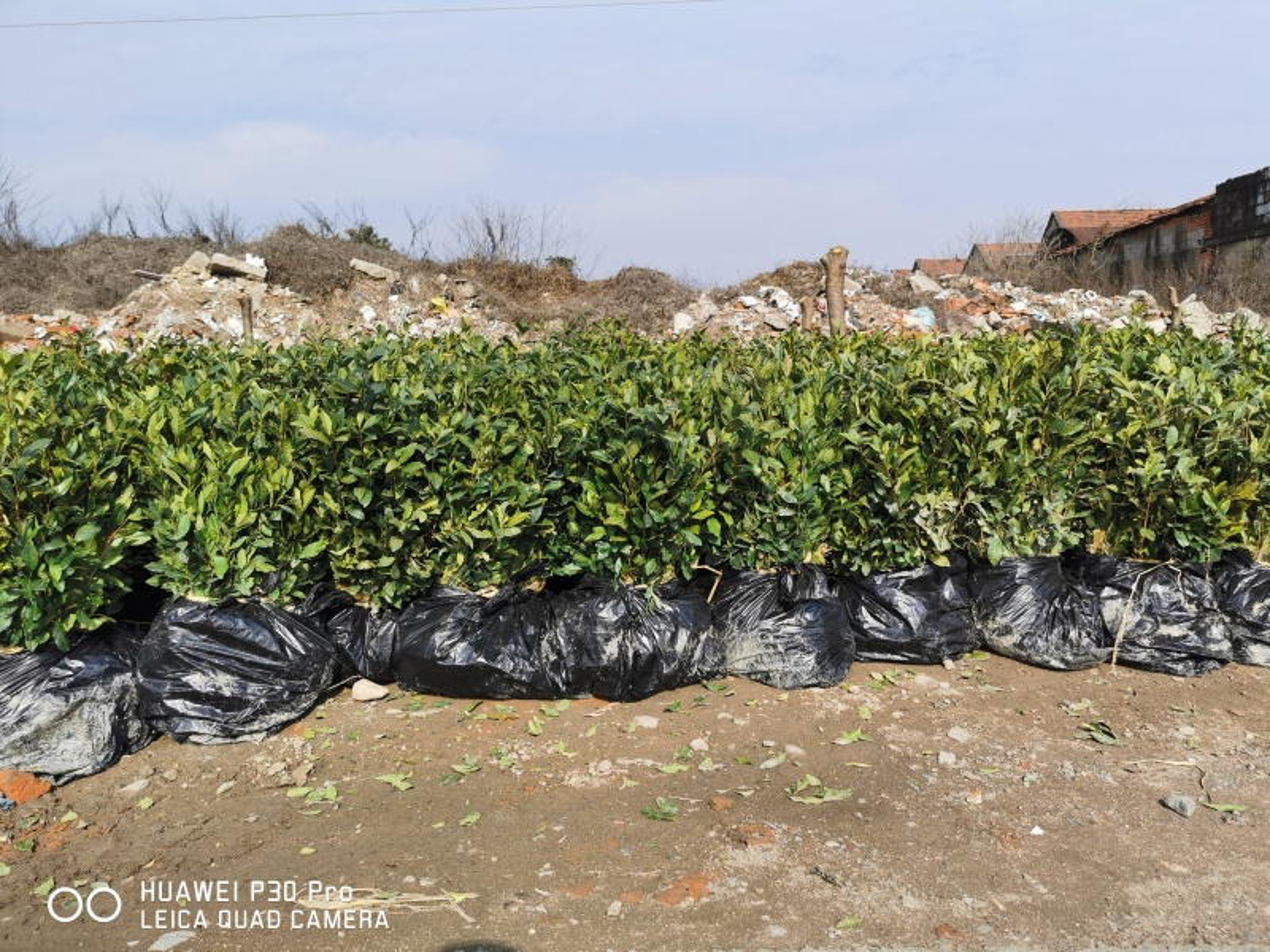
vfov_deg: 51.4
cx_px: 635
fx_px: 991
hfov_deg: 65.3
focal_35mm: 27
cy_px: 476
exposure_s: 1/3145
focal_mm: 5.56
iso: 50
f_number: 1.6
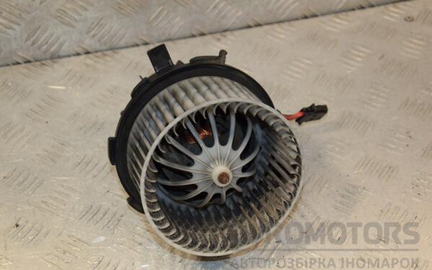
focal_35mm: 80
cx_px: 216
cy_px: 137
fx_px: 942
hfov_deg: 25.8
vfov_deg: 16.3
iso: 800
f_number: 5.6
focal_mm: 52
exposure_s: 1/200
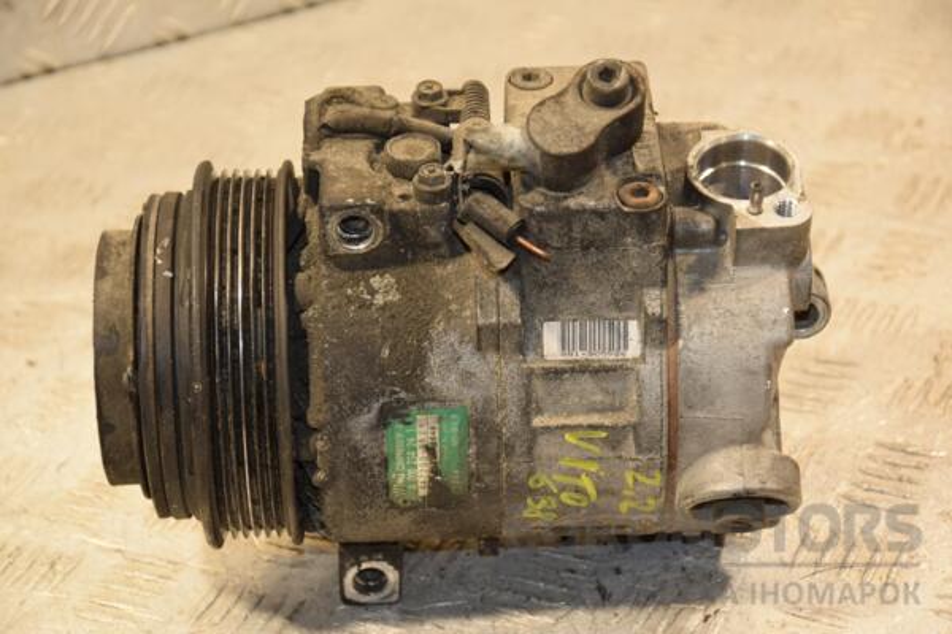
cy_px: 317
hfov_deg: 18.2
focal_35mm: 112
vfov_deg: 12.2
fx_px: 2975
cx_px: 476
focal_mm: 75
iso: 800
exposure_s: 1/125
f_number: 5.3
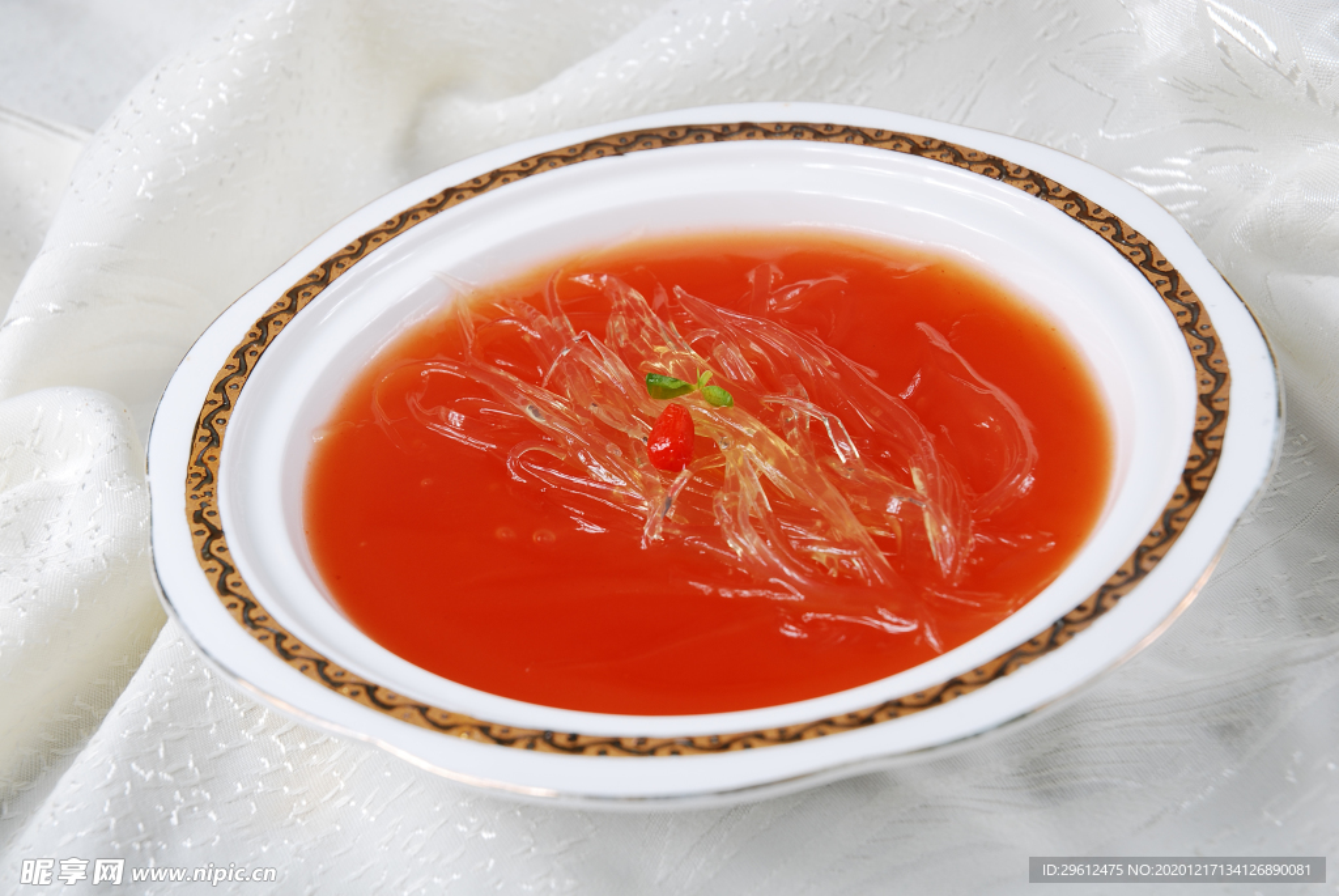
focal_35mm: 69
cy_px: 448
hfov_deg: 29.2
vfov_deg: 19.8
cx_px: 670
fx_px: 2569
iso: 100
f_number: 8
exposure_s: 1/160
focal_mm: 46
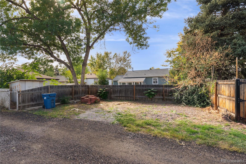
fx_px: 116
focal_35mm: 17
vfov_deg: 70.5
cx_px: 123
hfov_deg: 93.3
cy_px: 82
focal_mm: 17
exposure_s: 1/100
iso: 400
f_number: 8
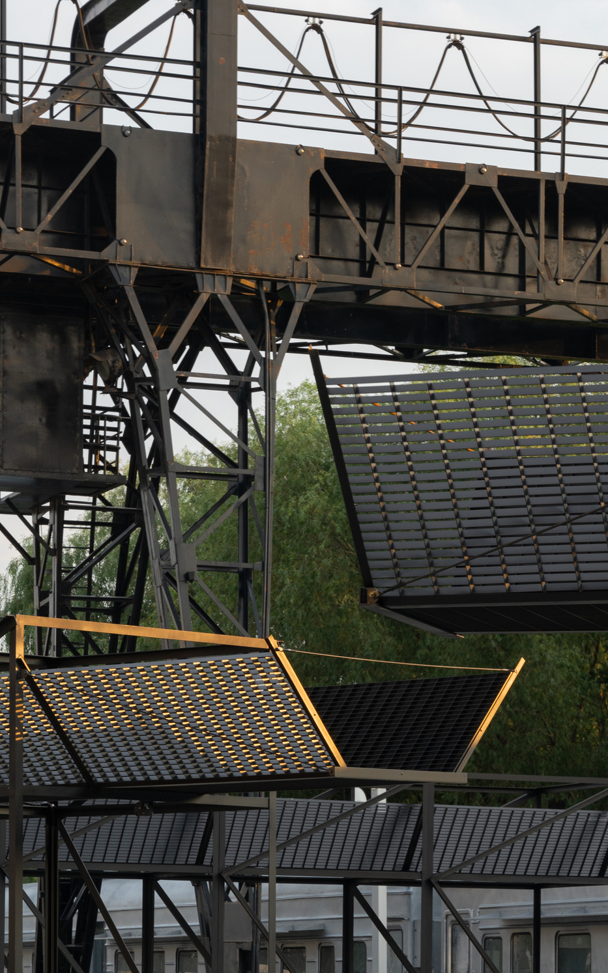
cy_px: 684
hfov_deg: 9.7
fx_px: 3572
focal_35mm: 135
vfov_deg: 15.5
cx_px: 561
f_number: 10
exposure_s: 1/60
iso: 200
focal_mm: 65.8
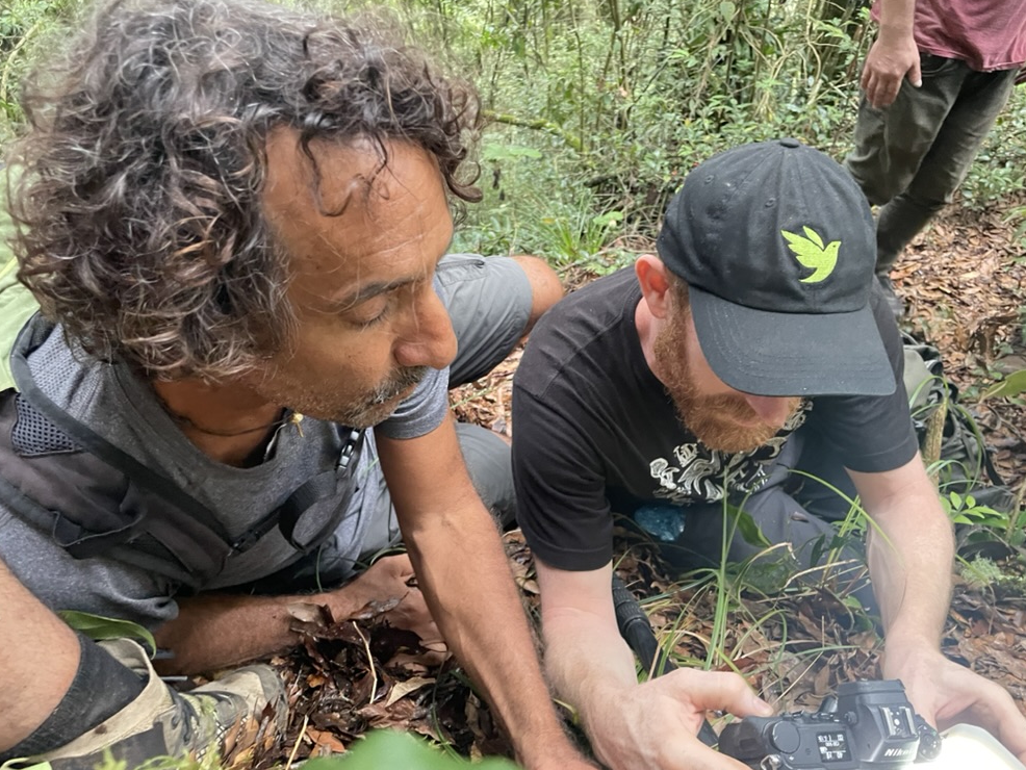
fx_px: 800
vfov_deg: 51.4
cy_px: 387
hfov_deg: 65.3
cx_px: 522
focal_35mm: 27
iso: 640
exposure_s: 1/40
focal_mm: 4.2
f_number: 1.6
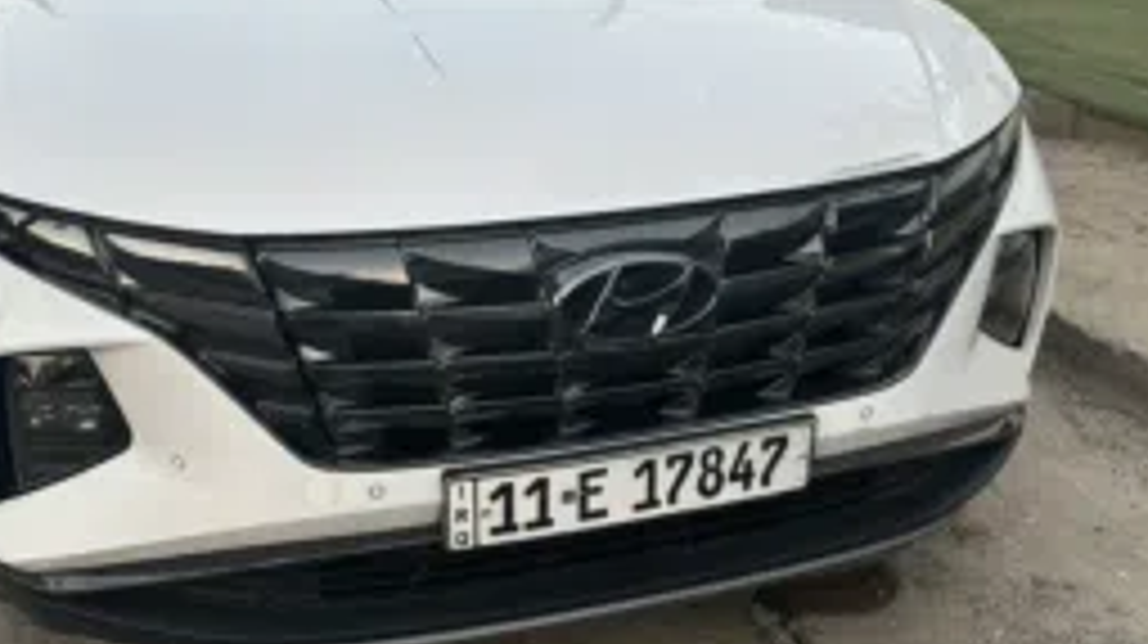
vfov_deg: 28.9
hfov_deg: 49.3
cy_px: 356
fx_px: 1247
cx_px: 491
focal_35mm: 41
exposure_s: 1/140
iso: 64
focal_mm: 6.86
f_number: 1.78
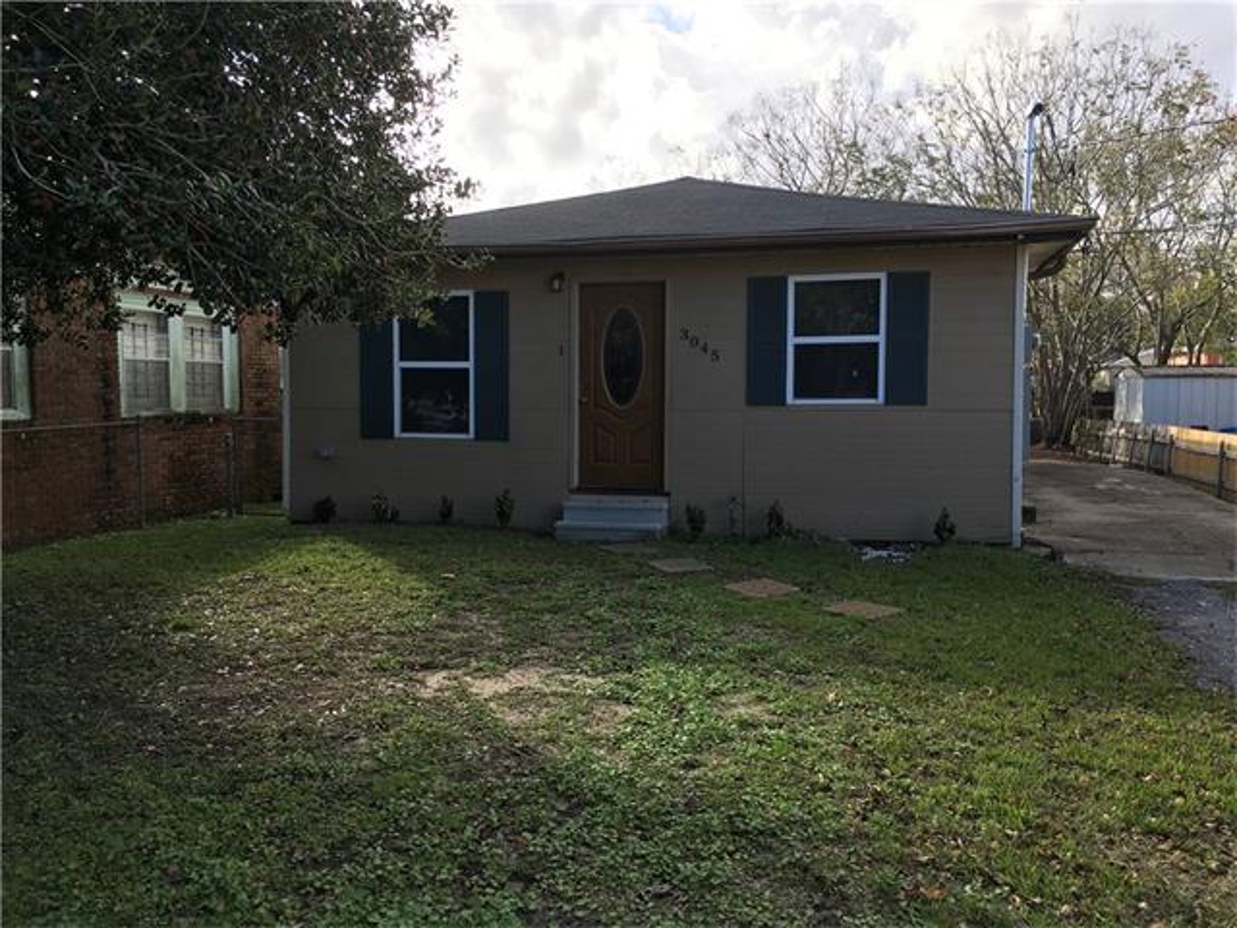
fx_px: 1036
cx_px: 618
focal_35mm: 29
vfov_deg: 48.2
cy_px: 464
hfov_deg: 61.7
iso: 25
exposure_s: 1/418
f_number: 2.2
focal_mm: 4.15
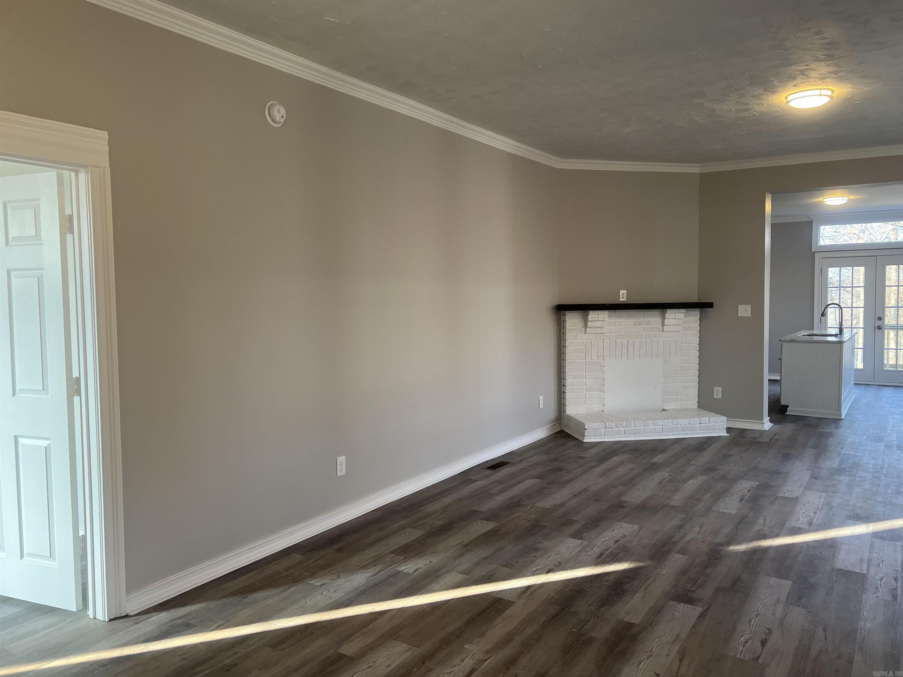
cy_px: 338
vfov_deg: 53.1
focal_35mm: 26
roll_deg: +0.7
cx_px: 452
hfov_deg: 67.3
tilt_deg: -3.4
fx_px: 678
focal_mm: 5.7
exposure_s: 1/120
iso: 100
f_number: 1.5
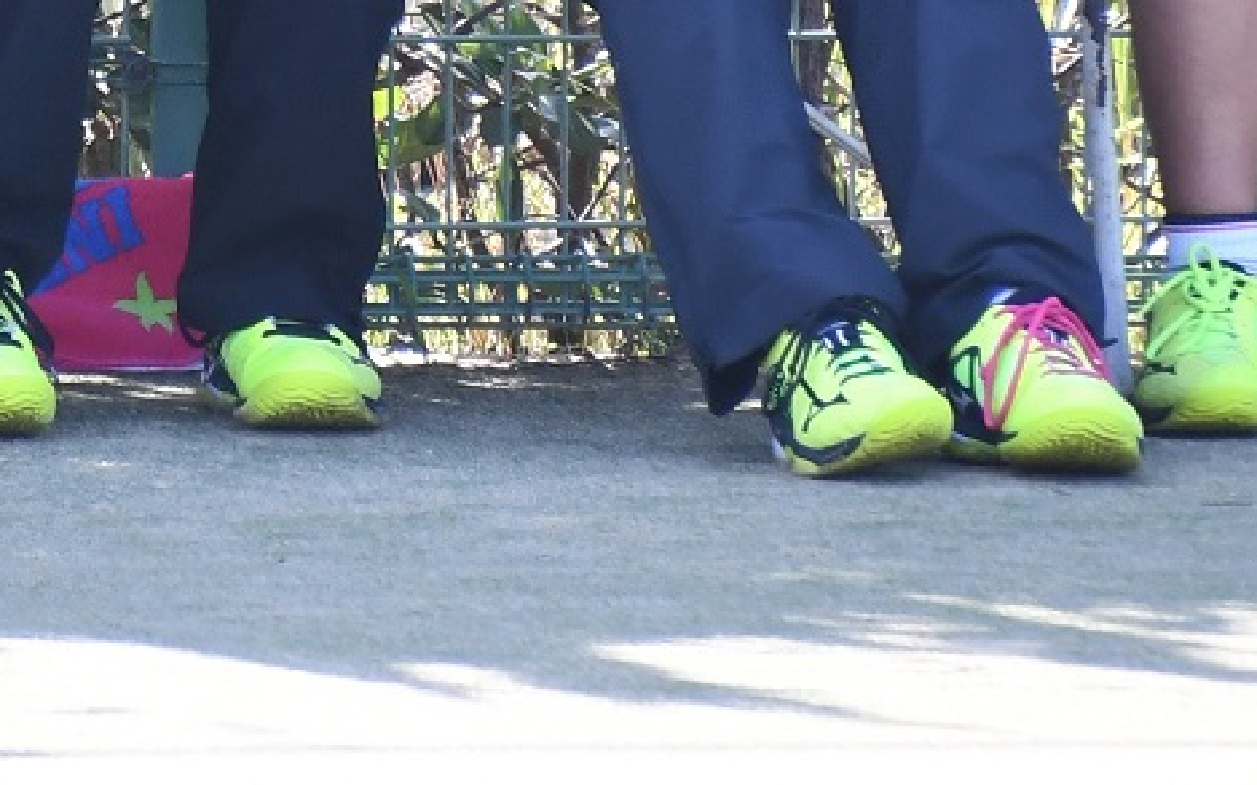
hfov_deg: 1.4
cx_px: -19
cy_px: -430
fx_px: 50215
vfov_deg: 0.9
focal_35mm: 1466
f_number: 6.3
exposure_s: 1/500
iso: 640
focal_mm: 300
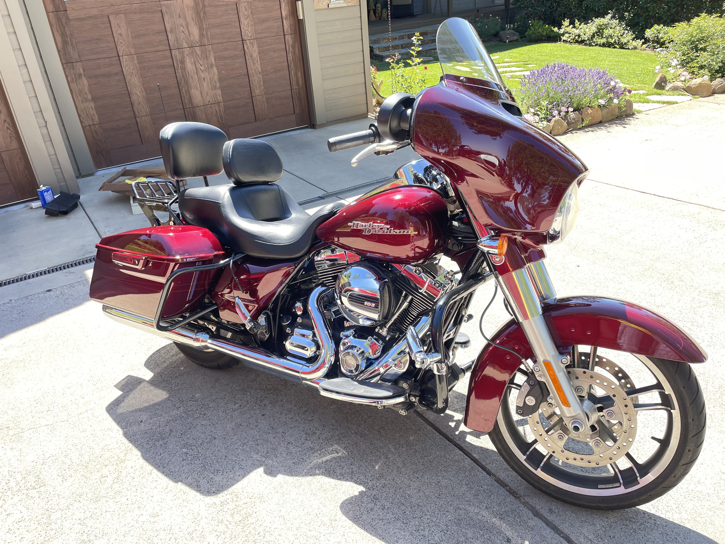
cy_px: 272
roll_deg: +5.7
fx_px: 545
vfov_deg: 53.1
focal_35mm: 26
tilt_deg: -27.4
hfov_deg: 67.3
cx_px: 362
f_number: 1.6
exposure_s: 1/241
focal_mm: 4.2
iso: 32
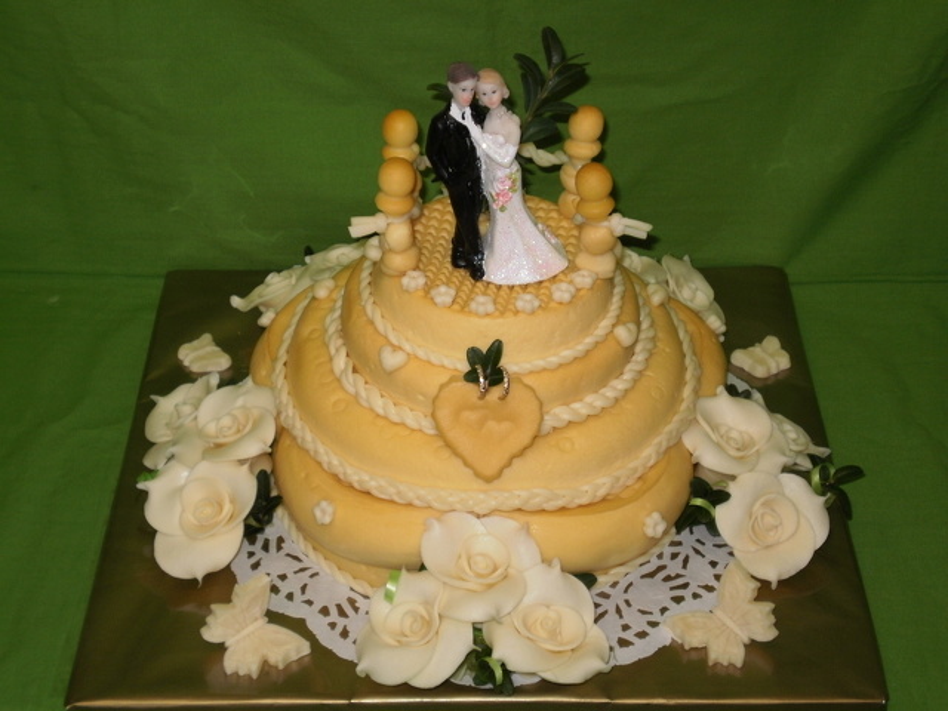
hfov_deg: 31.2
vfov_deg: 23.7
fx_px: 1698
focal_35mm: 62
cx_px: 474
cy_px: 356
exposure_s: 1/40
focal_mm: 10.3
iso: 125
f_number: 4.2
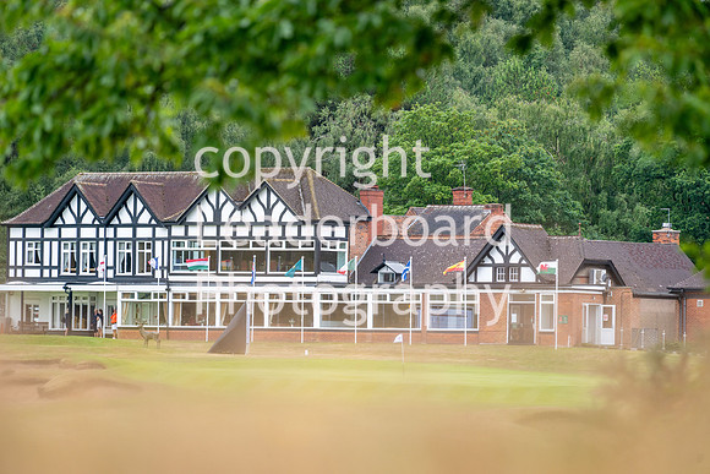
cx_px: 355
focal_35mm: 300
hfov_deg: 6.9
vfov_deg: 4.6
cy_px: 237
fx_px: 5918
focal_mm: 300
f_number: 5
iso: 400
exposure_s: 1/1000
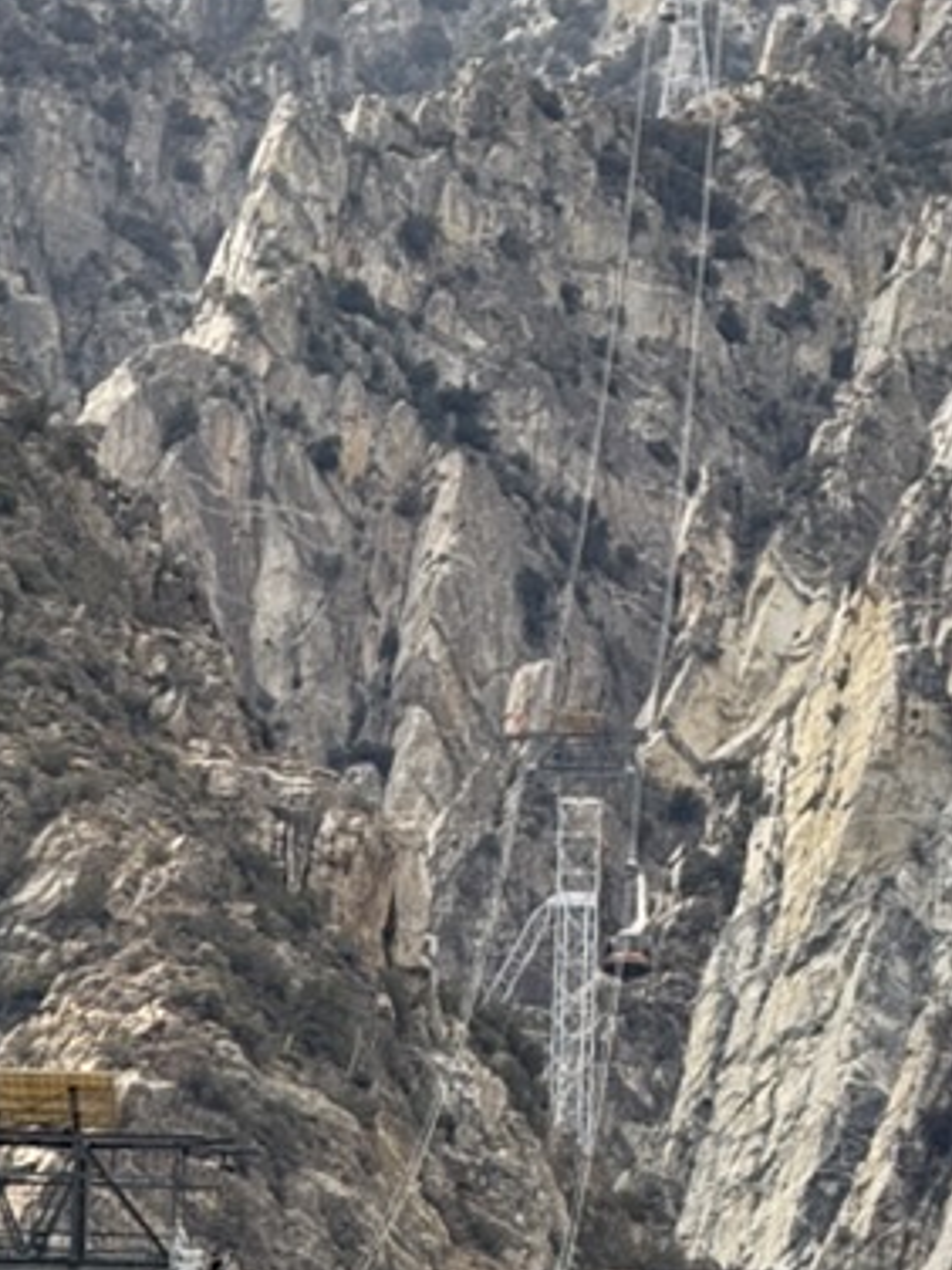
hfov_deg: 4.5
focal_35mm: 327
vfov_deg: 6.1
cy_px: 983
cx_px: 608
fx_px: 11991
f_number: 2.8
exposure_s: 1/99
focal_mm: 15.66
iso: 50
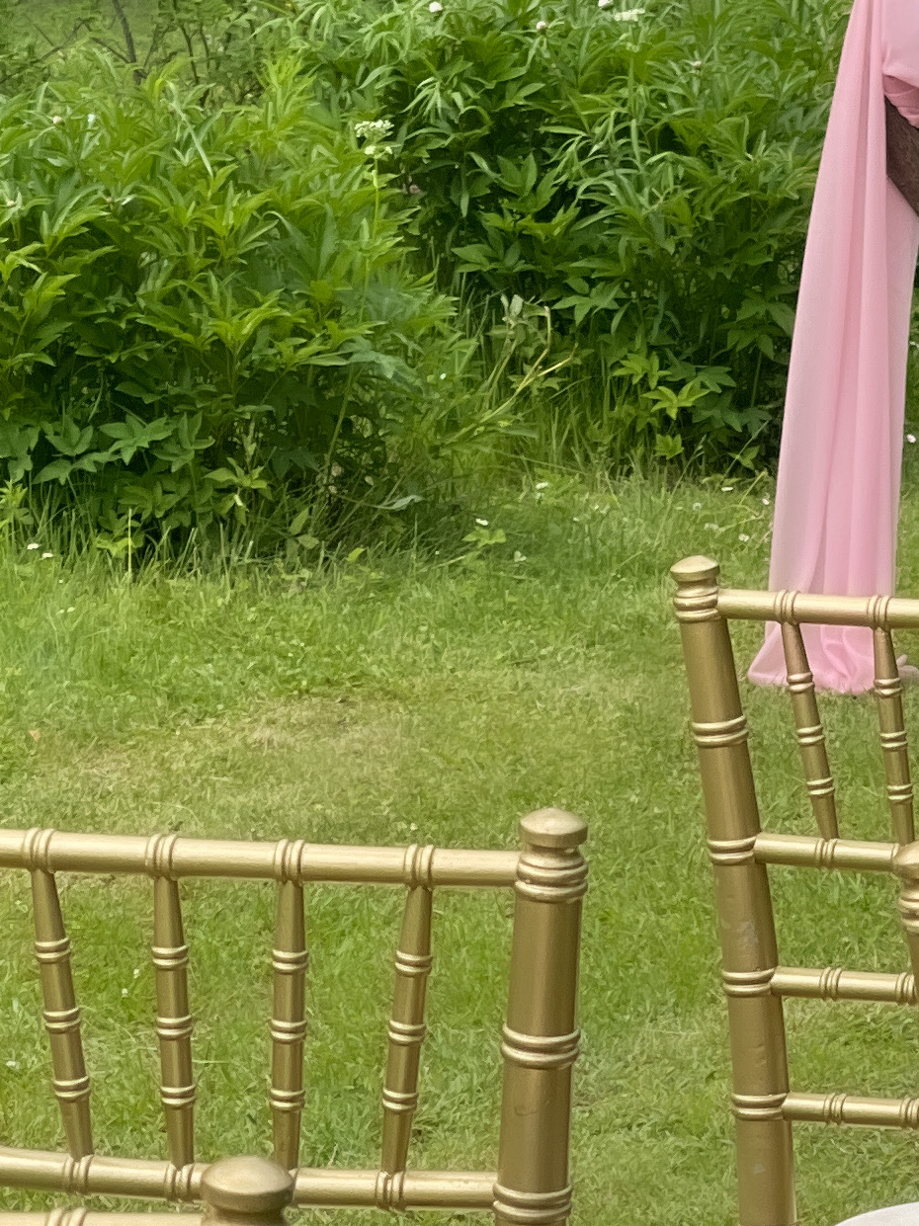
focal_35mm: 208
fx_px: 7367
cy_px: 652
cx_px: 1093
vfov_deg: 9.5
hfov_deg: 7.1
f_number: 2.2
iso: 25
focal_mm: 7.5
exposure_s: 1/250
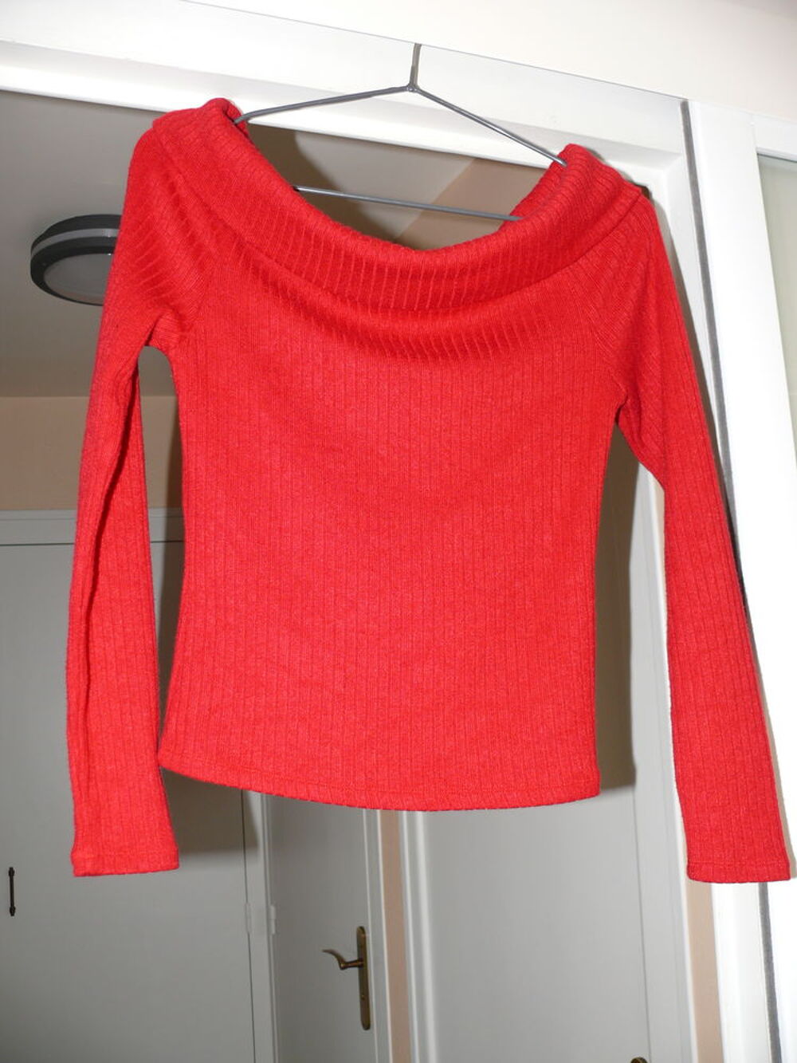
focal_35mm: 35
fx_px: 1074
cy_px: 532
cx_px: 398
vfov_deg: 52.6
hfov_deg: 40.7
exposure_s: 1/30
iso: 100
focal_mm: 7.4
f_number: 2.8
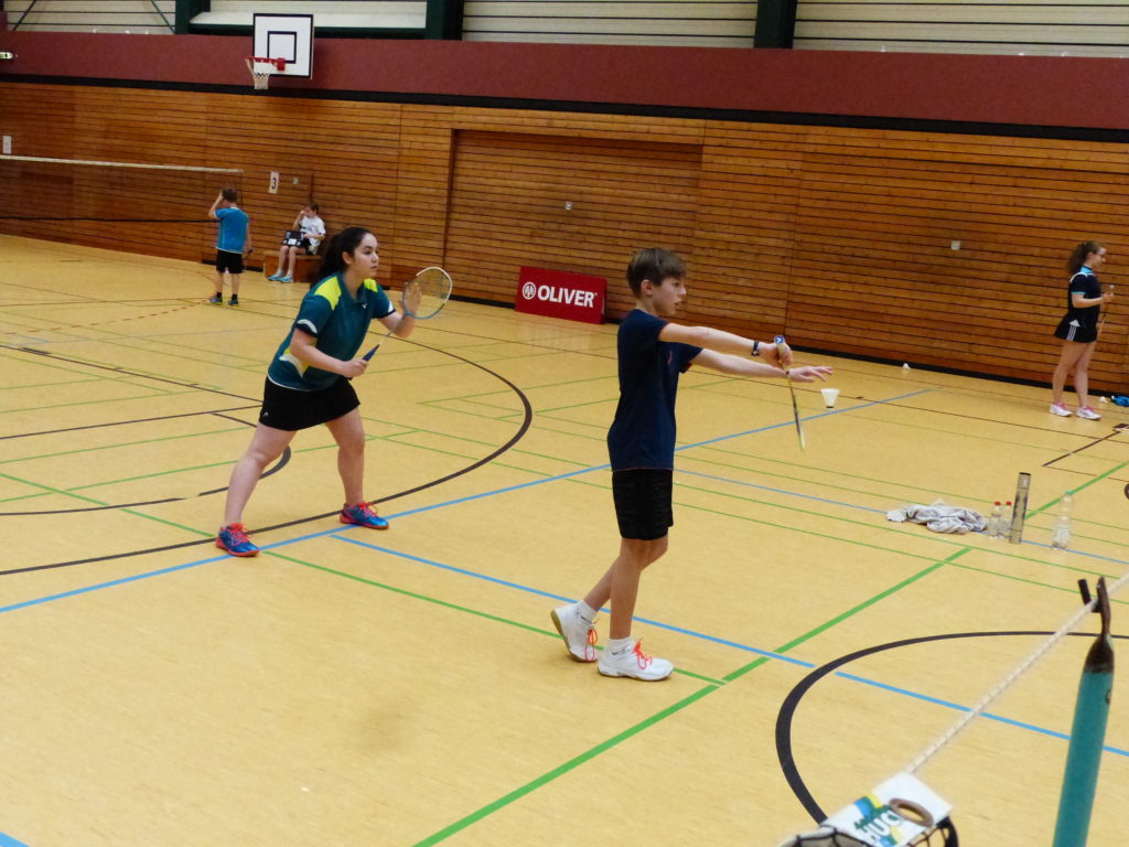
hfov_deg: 44.8
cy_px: 424
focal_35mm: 42
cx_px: 564
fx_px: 1370
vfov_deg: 34.3
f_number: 4
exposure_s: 1/500
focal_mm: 7.6
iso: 1600
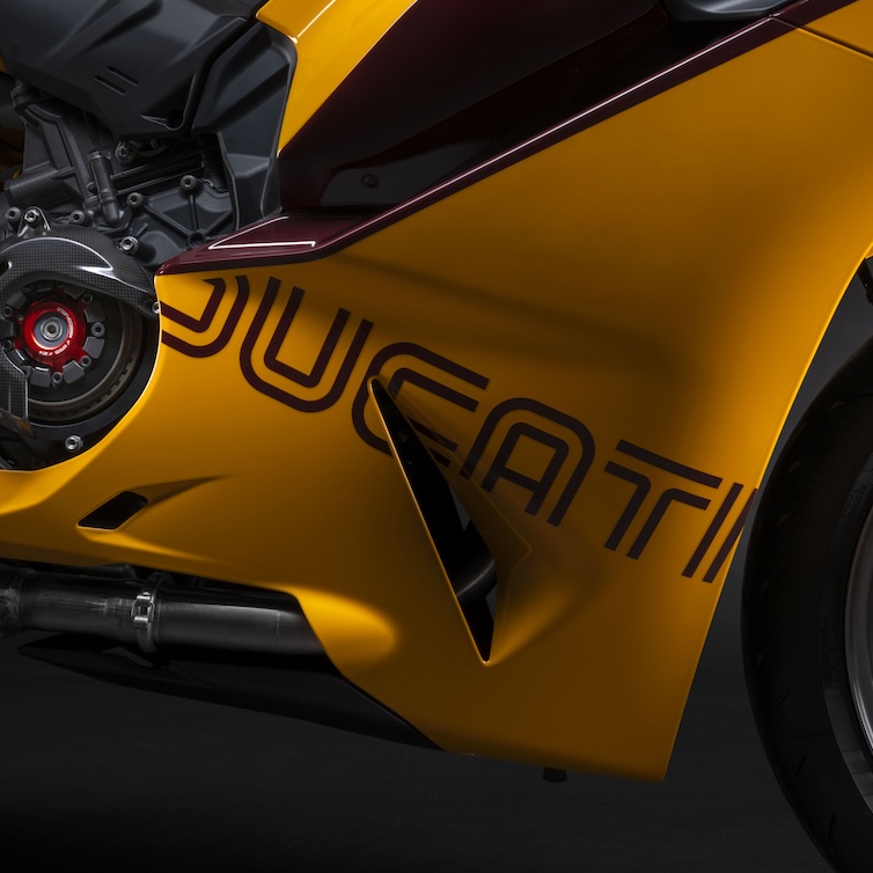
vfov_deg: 36.3
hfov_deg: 36.1
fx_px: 1332
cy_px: 455
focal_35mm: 47
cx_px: 340
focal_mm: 34.5
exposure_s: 1/160
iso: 100
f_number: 11
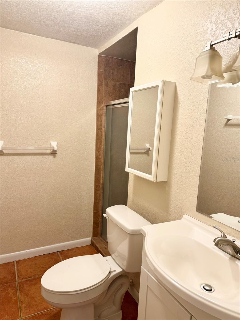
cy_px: 160
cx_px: 120
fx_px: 222
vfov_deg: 71.6
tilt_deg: -6.8
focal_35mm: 24
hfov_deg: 56.8
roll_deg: -2.6
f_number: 1.78
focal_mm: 6.76
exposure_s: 1/60
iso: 125
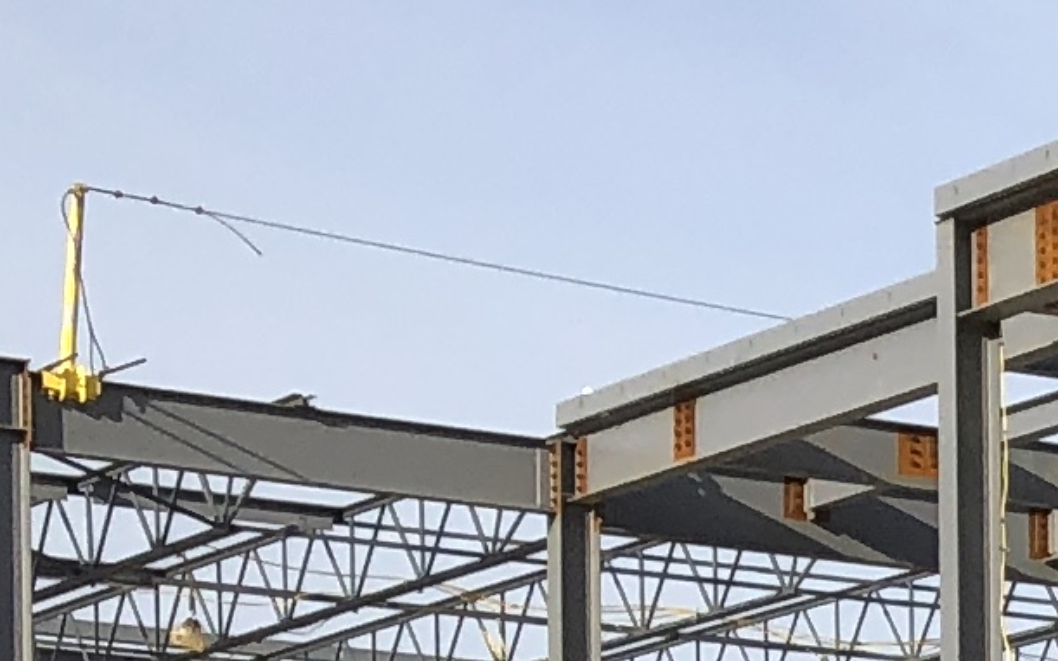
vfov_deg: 6.4
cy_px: 1535
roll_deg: +1.4
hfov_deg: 8.9
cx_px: 3079
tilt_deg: -2.2
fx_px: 5652
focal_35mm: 196
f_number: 1.8
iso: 20
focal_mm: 3.99
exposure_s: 1/2114
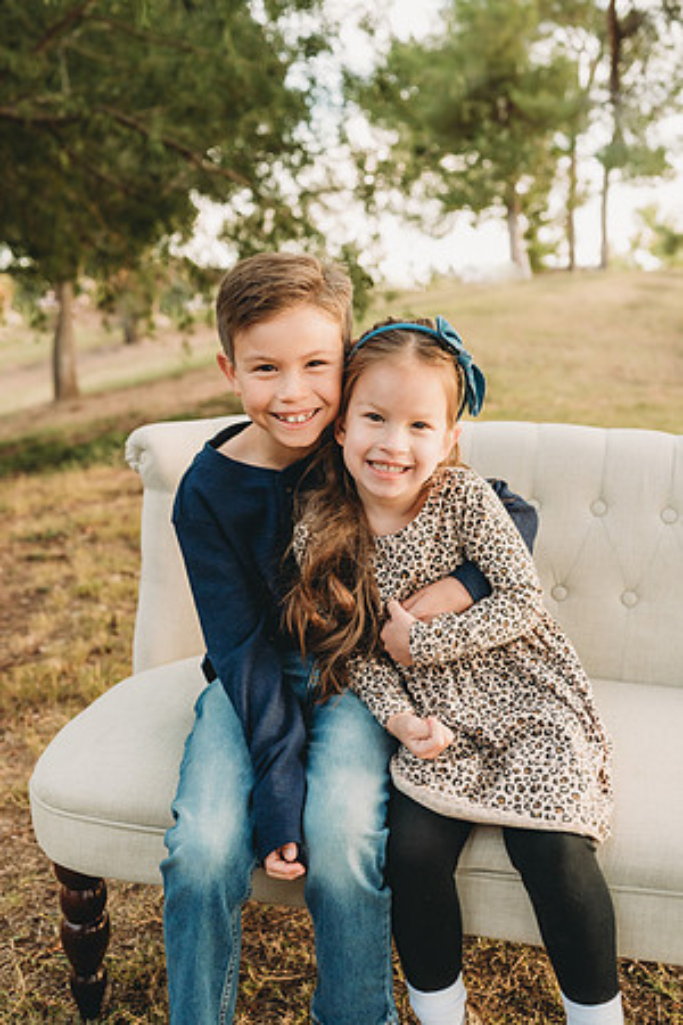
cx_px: 342
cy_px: 512
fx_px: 996
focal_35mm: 35
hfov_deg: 37.9
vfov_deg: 54.4
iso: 800
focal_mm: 35
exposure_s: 1/500
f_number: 3.2
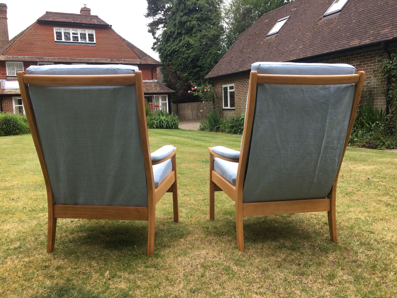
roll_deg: +2.0
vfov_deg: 48.2
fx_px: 333
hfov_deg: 61.7
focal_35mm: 29
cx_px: 198
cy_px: 149
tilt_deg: -9.3
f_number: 2.2
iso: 25
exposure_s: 1/148
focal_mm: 4.15
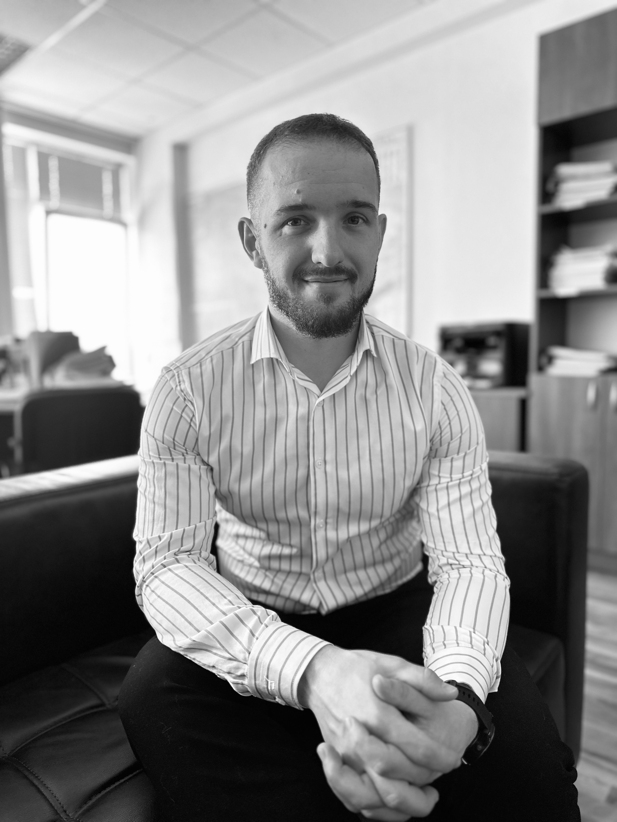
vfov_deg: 71.6
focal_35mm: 24
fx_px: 570
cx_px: 308
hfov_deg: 56.8
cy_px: 411
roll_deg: +1.1
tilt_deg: -4.7
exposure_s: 1/96
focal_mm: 6.86
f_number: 1.78
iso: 250
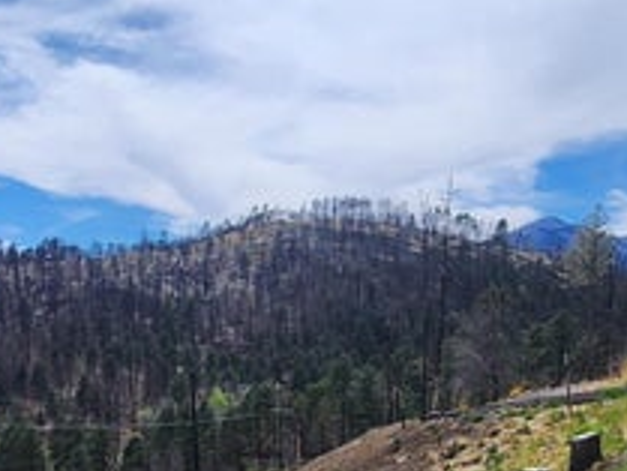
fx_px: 961
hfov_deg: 36.1
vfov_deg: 25.8
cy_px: 501
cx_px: 326
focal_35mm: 53
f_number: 2.2
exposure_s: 1/2812
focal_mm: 2.2
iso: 50
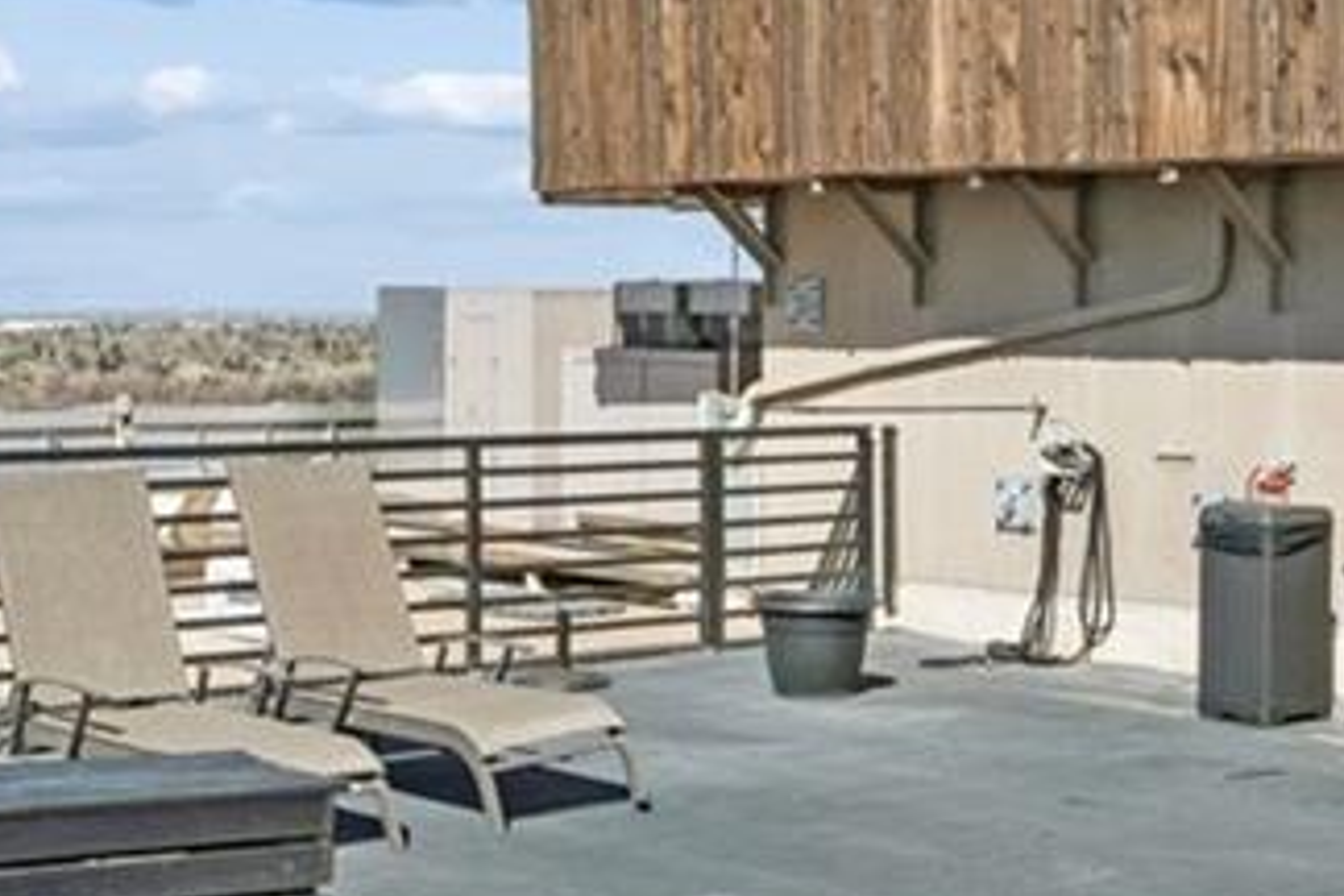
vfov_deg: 16.2
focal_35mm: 84
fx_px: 3136
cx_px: 892
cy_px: 311
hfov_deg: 24.1
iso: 400
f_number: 9
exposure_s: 1/1250
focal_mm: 17
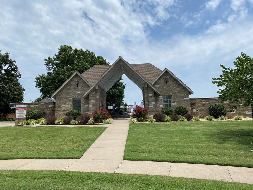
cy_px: 92
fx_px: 197
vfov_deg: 51.4
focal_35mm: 27
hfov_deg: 65.3
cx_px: 126
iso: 32
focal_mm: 4.25
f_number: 1.8
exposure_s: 1/4808
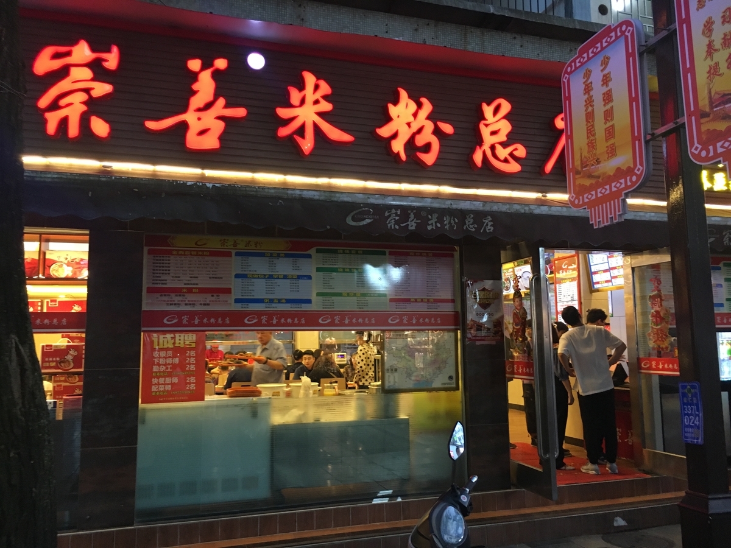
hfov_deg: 61.7
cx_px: 366
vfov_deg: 48.2
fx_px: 612
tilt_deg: +8.9
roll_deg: +0.8
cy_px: 274
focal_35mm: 29
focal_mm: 4.15
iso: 160
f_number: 2.2
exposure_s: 1/33
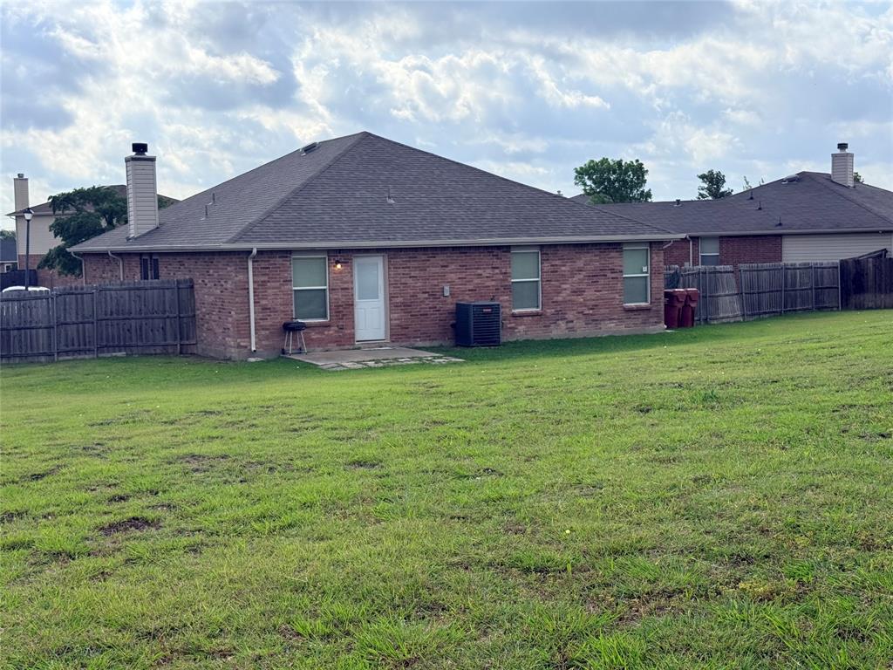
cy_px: 335
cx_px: 446
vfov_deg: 30.3
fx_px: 1238
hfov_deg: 39.7
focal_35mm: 48
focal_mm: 6.76
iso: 100
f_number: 1.78
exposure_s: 1/7874
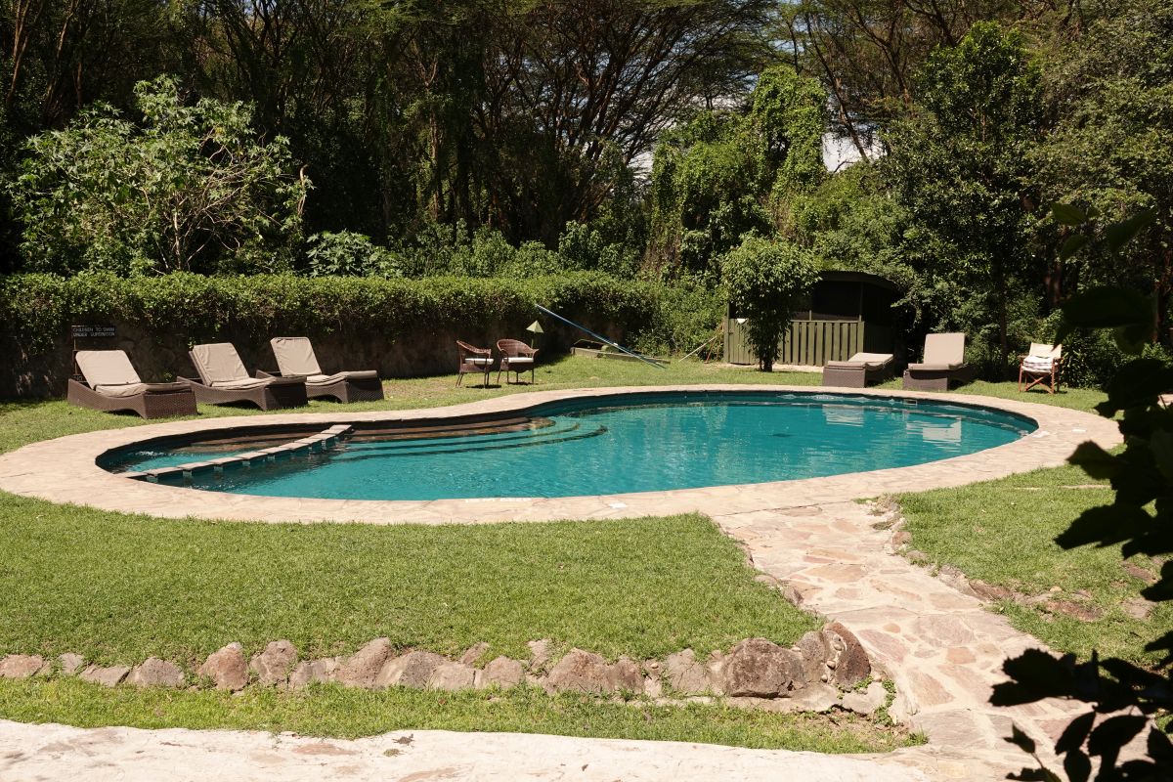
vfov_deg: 36.9
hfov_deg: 53.1
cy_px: 391
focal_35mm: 36
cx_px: 586
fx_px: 1173
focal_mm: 13.31
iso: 100
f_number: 4
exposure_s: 1/640
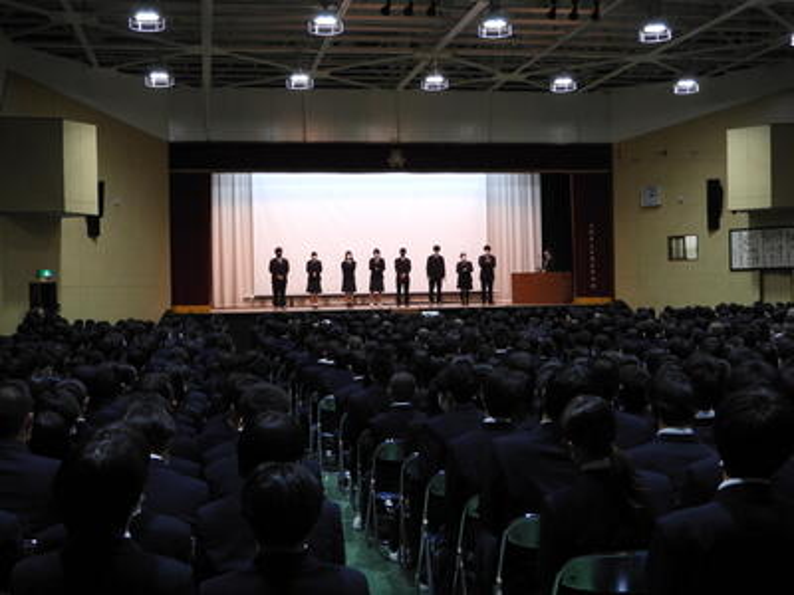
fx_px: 1147
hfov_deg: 38.2
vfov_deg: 29.1
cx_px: 397
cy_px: 298
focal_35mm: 50
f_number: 4
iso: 220
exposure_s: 1/30
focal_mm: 9
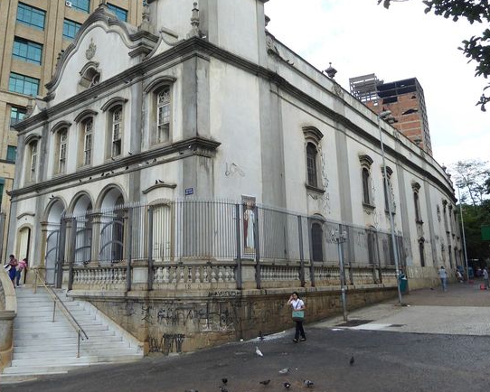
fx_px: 522
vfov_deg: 40.7
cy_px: 132
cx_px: 206
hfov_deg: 50.1
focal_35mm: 36
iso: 80
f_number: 3.3
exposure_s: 1/250
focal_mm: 4.3
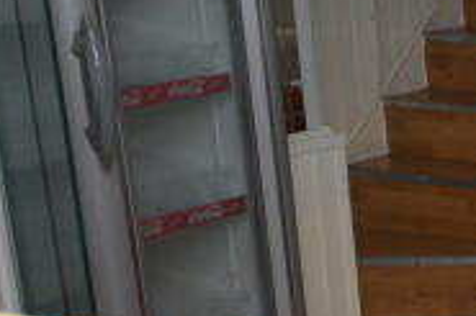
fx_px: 1260
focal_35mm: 95
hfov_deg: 17.5
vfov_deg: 14.2
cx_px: 844
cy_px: 258
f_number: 4.2
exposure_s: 1/200
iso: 400
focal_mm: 11.5
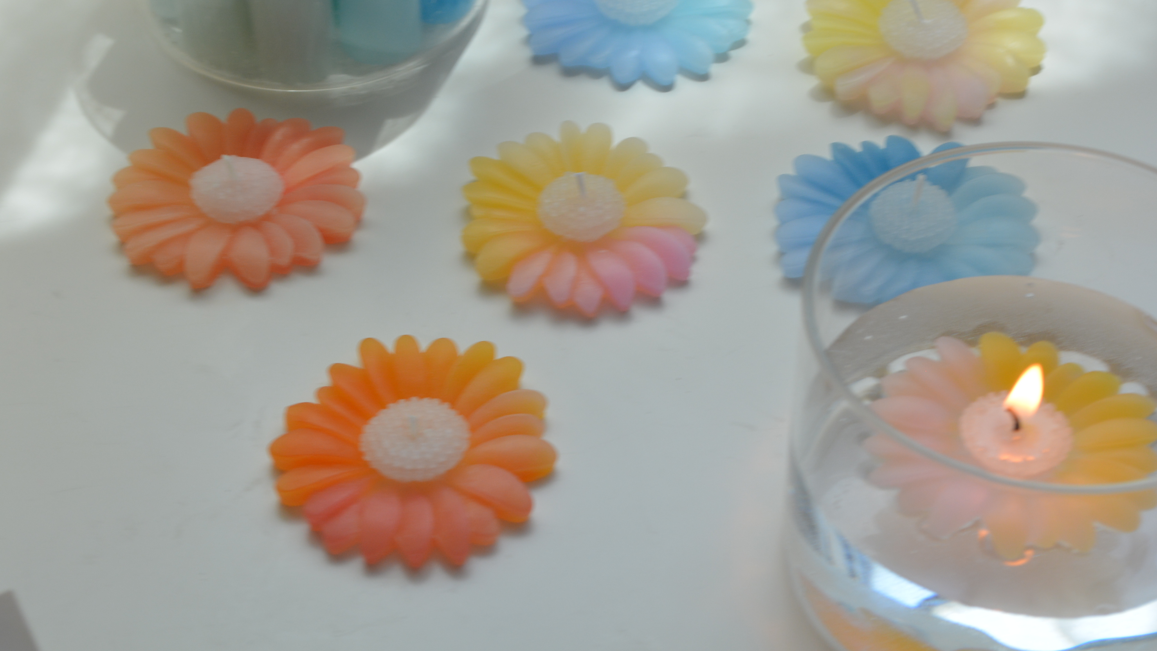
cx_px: 581
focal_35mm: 88
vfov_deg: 13.8
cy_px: 300
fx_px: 2685
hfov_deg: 24.3
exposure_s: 1/60
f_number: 8
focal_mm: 55
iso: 320
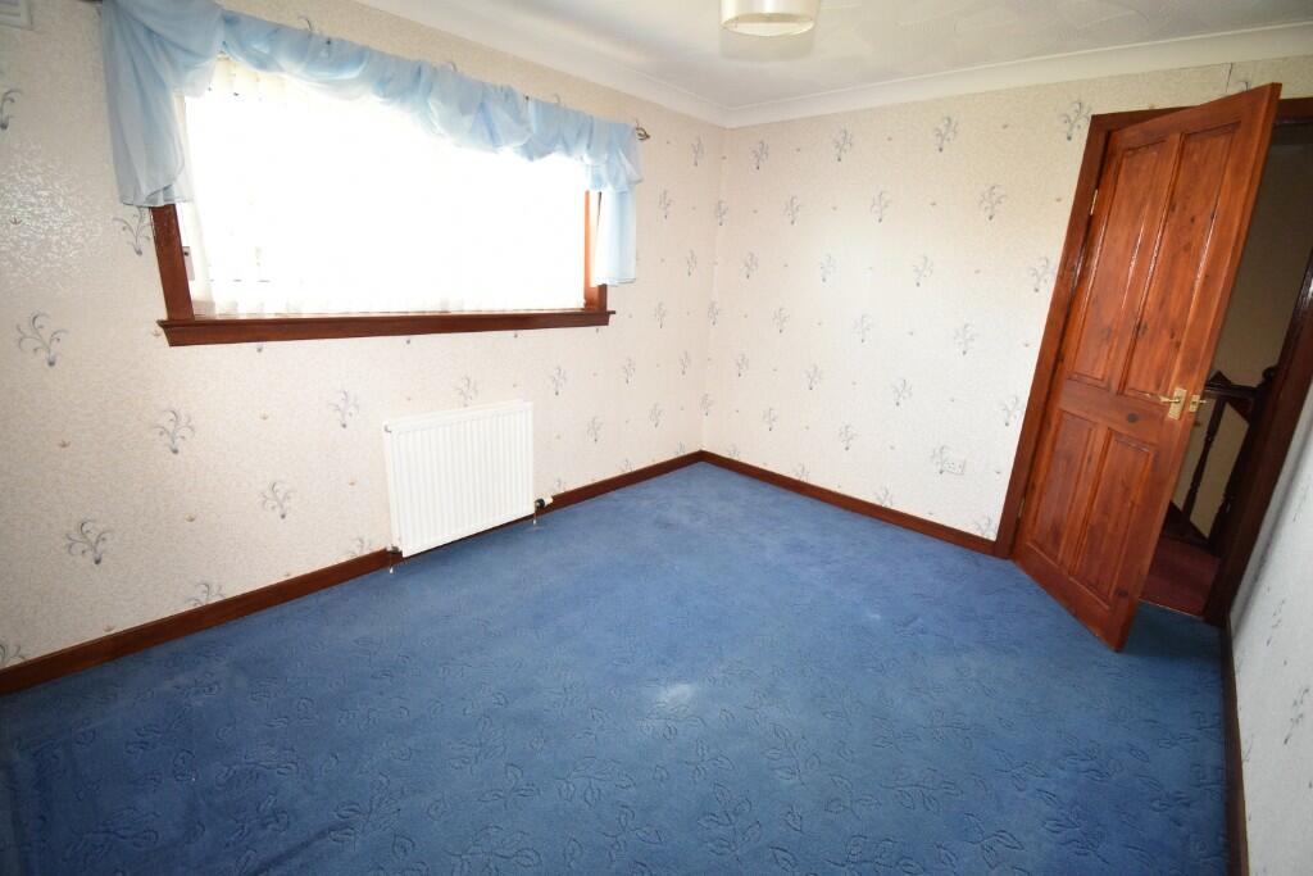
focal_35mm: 15
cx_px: 656
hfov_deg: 100.4
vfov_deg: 77.3
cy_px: 438
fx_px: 547
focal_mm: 10
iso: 2000
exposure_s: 1/125
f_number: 4.5
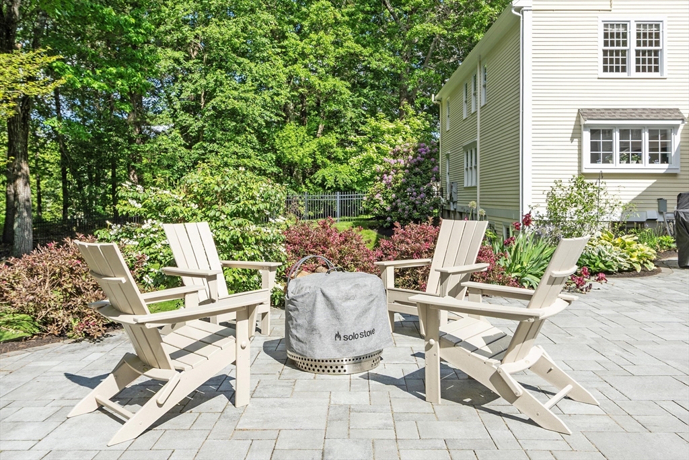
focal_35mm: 30
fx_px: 574
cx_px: 344
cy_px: 230
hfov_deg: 61.9
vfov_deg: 43.6
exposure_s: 1/200
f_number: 8
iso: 100
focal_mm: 20
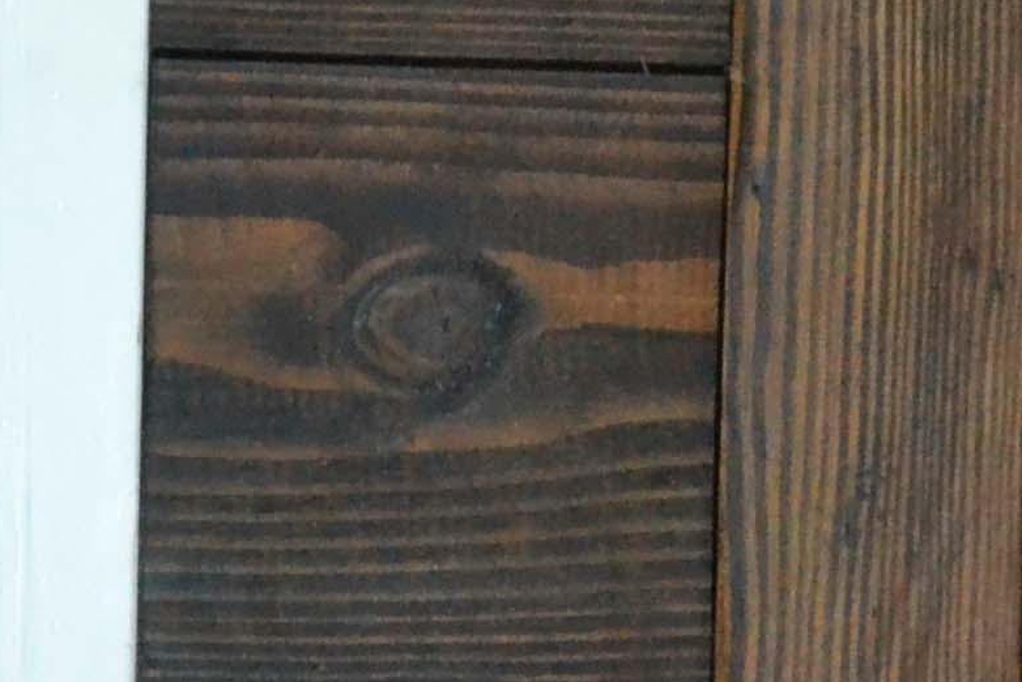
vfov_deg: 5.1
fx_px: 7525
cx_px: 682
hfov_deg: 7.8
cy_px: 1419
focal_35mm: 265
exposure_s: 1.6
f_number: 18
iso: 3200
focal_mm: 30
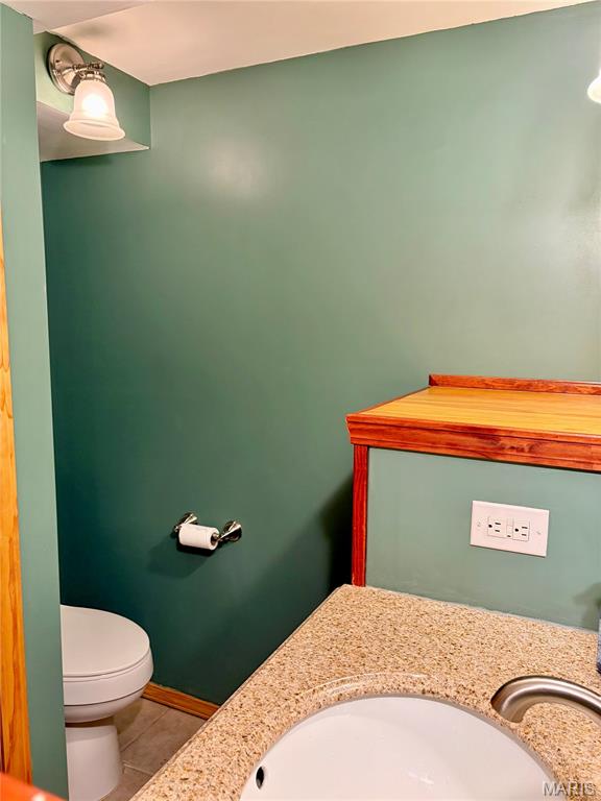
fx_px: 602
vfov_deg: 67.3
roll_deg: -0.5
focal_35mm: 26
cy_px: 400
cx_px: 300
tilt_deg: -6.6
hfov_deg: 53.1
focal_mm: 5.96
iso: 250
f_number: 1.6
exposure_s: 1/60
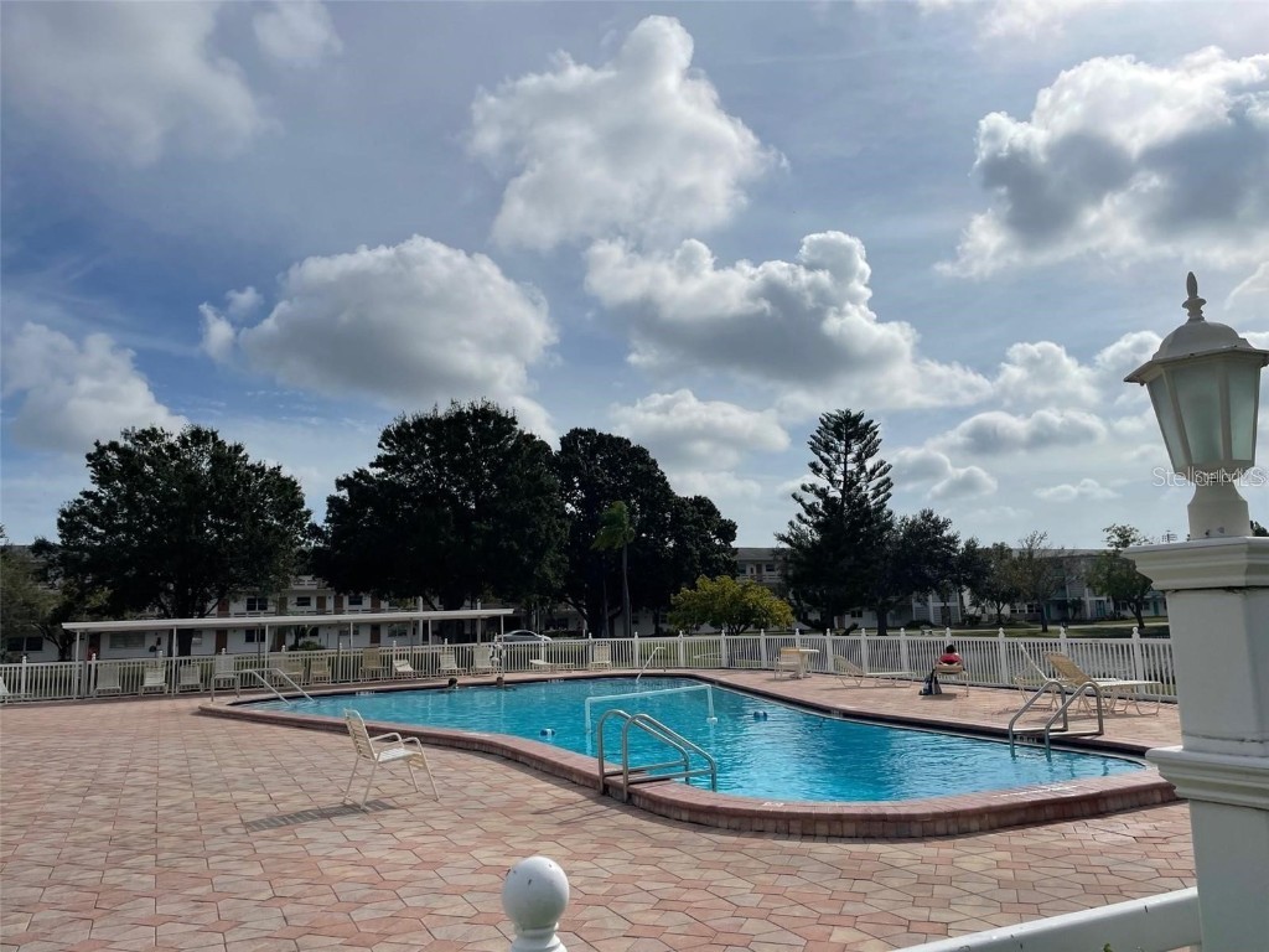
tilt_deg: +8.7
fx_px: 953
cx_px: 634
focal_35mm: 26
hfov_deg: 67.3
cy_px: 476
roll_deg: +1.9
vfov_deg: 53.1
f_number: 1.6
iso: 32
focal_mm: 4.2
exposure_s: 1/11905
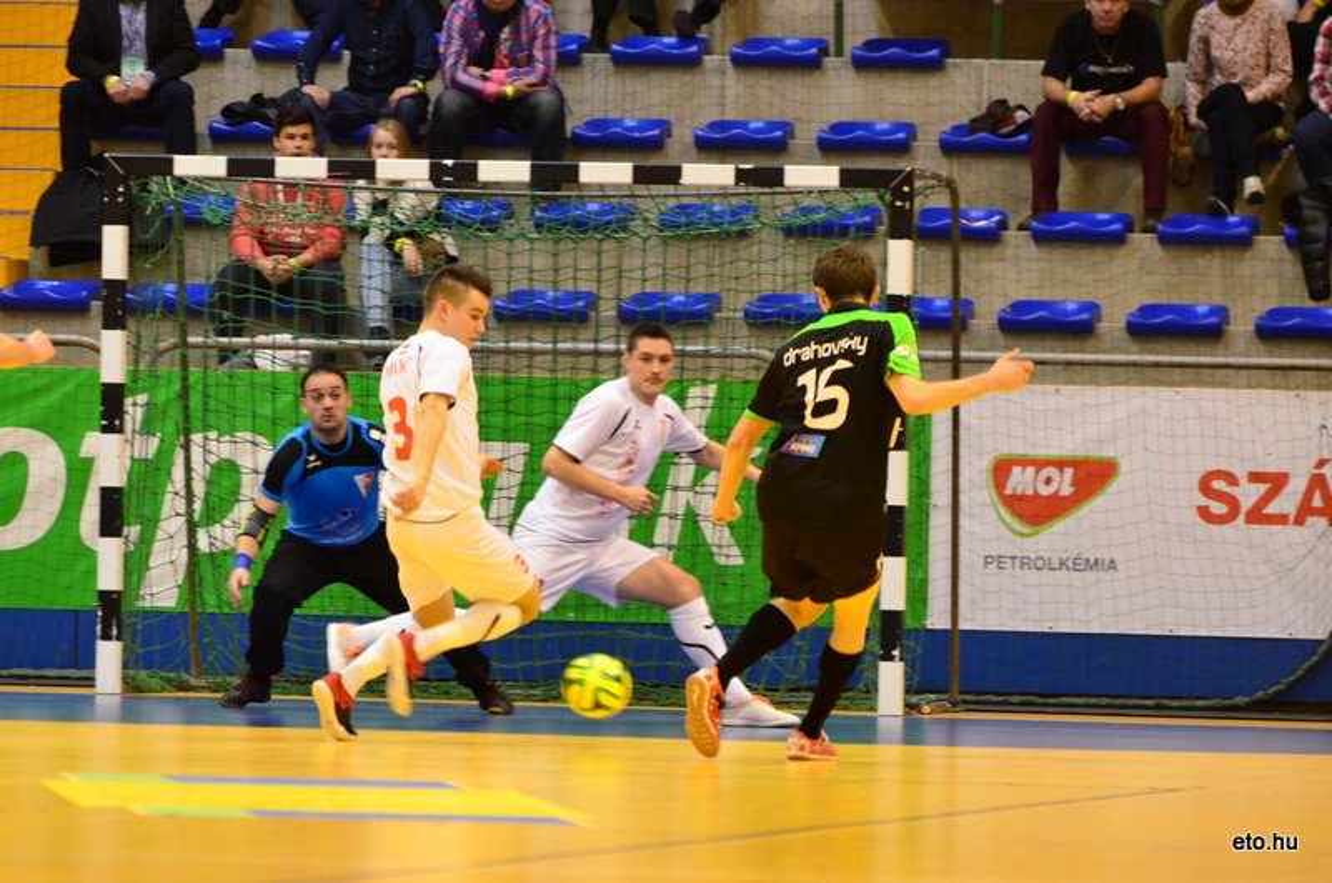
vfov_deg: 4.7
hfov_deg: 7.1
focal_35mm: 292
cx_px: 666
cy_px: 442
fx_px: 10801
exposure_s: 1/320
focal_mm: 195
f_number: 5.3
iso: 3200
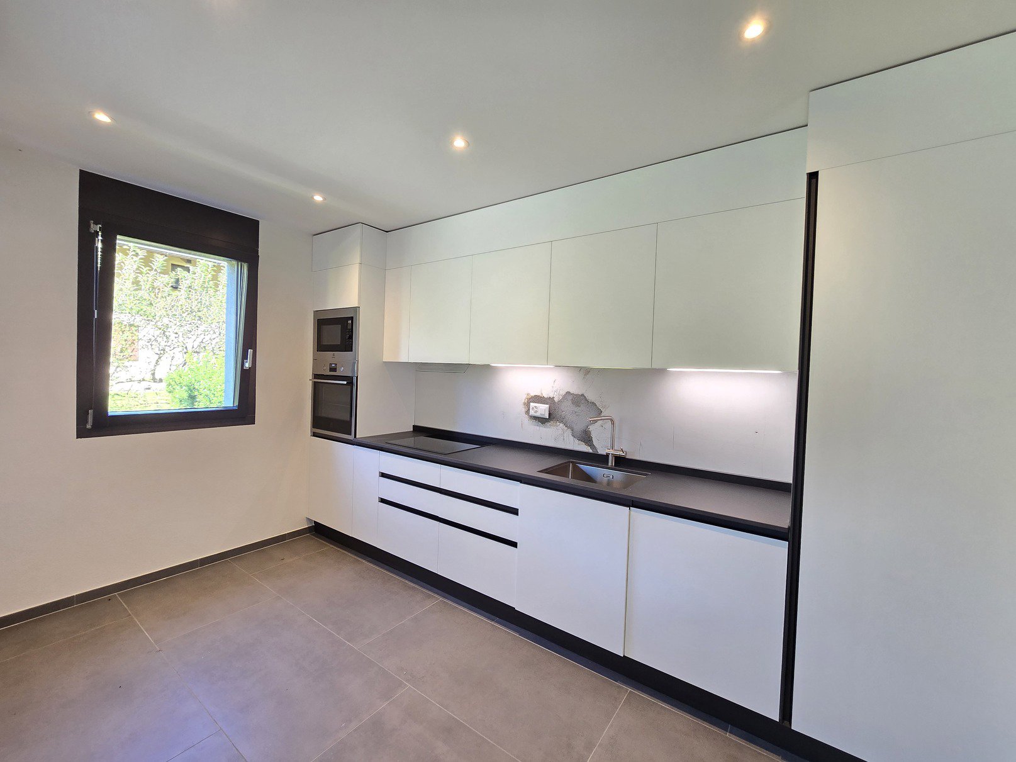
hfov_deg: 106.2
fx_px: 382
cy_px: 381
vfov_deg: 89.9
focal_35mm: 13
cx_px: 508
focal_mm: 2.2
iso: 125
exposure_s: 1/50
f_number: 2.2
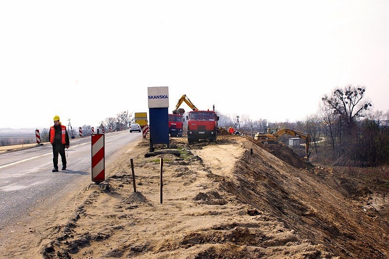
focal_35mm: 42
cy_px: 130
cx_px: 194
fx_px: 453
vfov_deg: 31.8
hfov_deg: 46.4
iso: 200
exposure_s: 1/350
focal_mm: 28
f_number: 11
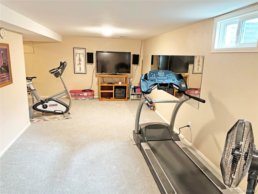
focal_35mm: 24
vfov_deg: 56.8
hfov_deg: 71.6
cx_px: 129
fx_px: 179
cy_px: 97
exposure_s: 1/60
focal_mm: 6.86
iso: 500
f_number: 1.78
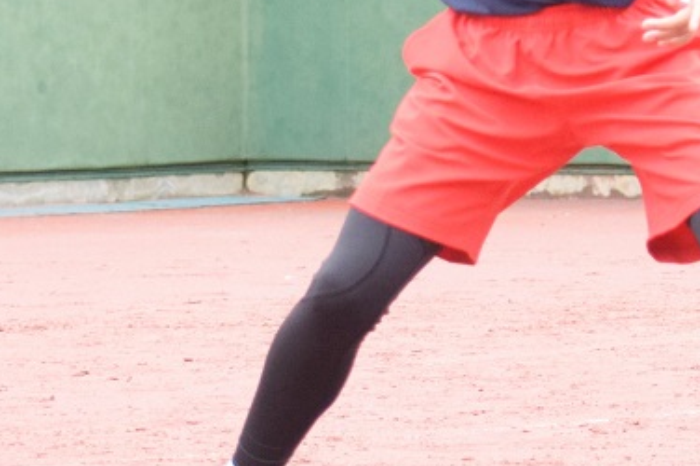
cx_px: 531
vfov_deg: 5.3
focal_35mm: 259
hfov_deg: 7.9
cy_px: 24
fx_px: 5038
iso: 1250
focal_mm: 65
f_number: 4.5
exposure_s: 1/1250
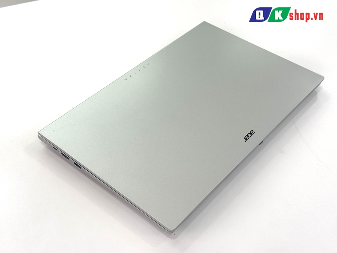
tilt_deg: -45.6
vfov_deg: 30.3
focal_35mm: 48
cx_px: 168
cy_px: 126
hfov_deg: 39.7
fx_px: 467
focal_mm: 6.76
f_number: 1.78
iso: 50
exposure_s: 1/213
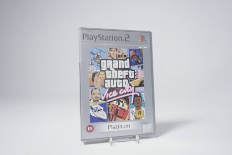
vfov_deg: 41.1
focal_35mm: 32
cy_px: 78
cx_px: 116
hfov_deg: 58.7
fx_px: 206
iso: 100
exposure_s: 1/5
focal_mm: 32
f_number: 5
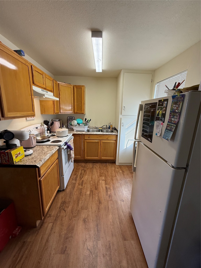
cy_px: 134
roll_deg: -1.8
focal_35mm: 14
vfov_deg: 102.1
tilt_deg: -12.6
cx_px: 100
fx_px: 108
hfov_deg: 85.7
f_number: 2.2
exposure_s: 1/120
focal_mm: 2.22
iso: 125
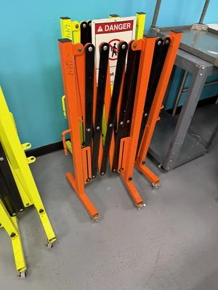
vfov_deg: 71.6
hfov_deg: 56.8
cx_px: 109
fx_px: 202
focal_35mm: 24
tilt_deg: -45.3
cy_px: 145
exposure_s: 1/60
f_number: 1.78
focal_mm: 6.76
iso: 250
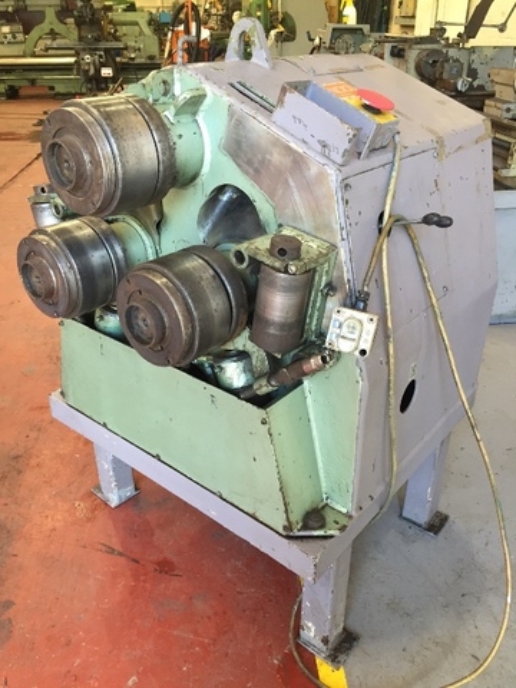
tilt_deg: -27.8
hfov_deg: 48.2
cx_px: 258
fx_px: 576
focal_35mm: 29
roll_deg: +0.7
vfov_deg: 61.7
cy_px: 344
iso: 125
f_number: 2.2
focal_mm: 4.15
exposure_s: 1/33
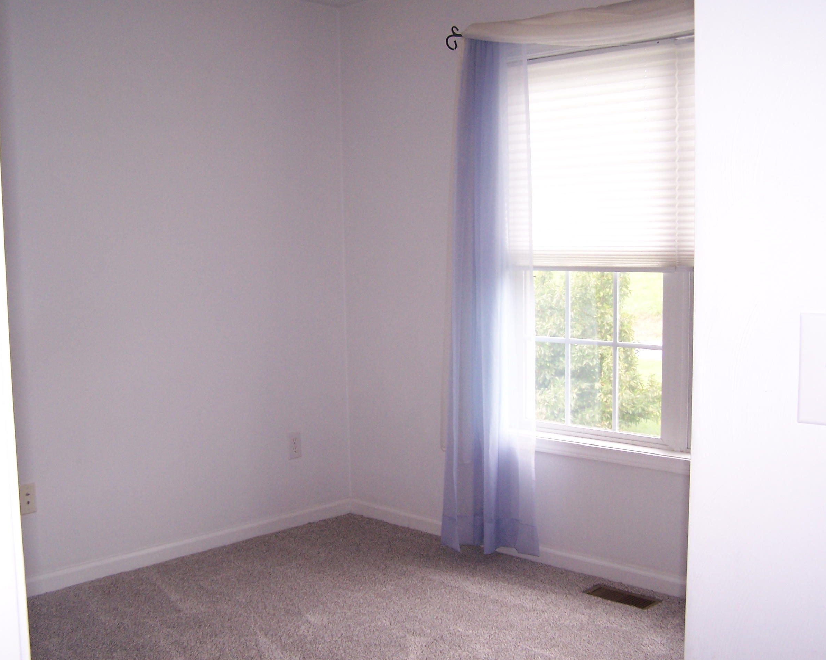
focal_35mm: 40
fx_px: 978
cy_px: 331
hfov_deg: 45.8
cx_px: 431
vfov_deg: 37.3
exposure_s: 1/100
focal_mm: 6.3
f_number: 2.8
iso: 140
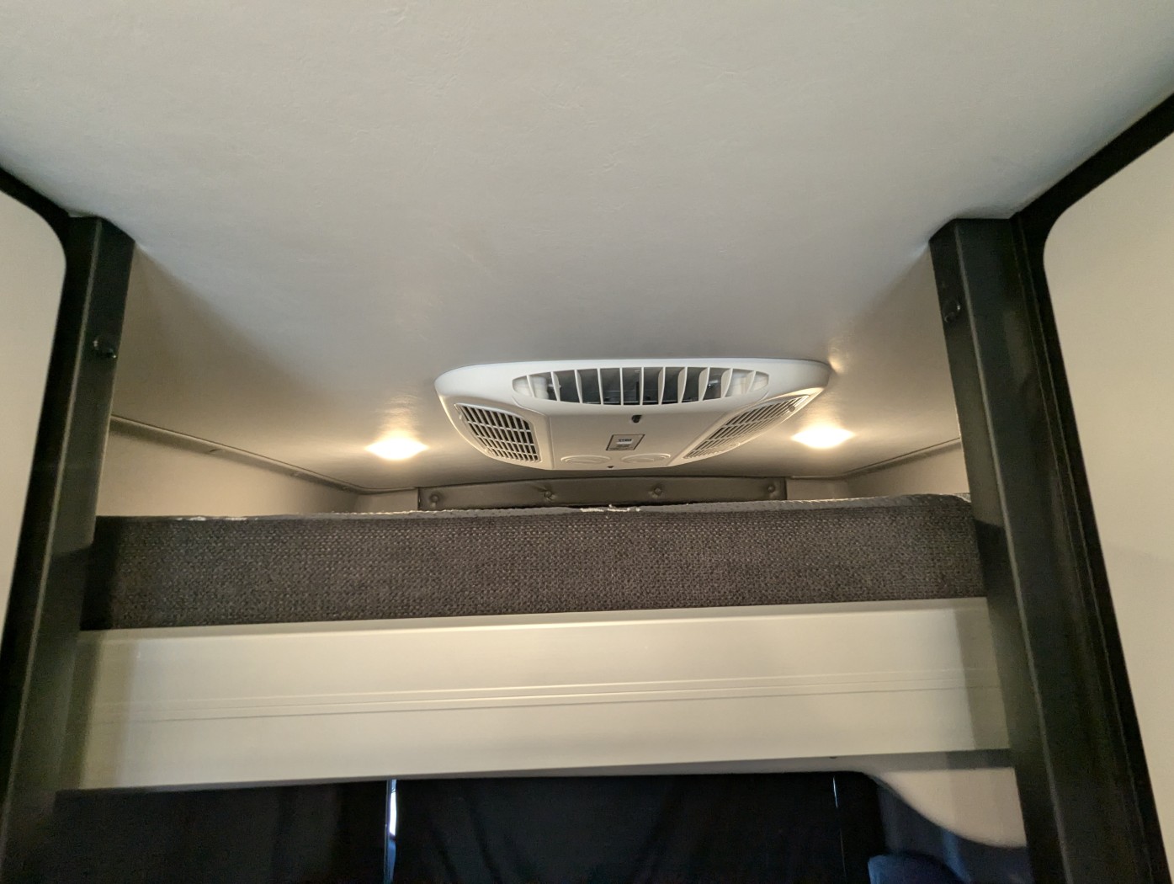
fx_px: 543
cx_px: 587
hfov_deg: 94.4
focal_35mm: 16
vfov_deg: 78.2
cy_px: 442
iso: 305
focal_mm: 2.35
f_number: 2.2
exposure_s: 1/70.9
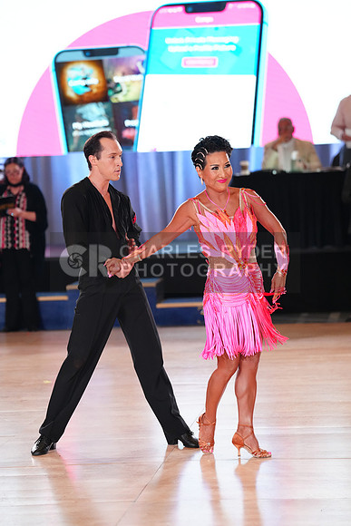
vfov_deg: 17.5
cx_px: 176
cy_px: 263
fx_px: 1710
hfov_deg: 11.7
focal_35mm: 117
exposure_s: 1/640
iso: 3200
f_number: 2.8
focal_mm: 117
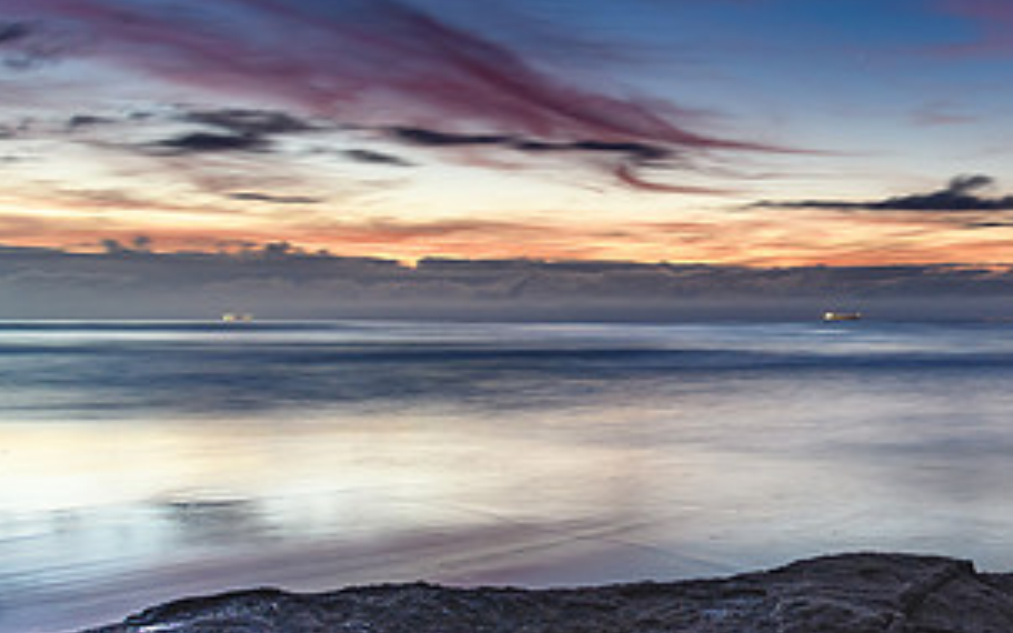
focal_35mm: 47
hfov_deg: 40.0
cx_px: 876
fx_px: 1298
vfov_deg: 27.4
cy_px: 268
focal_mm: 24
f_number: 7.1
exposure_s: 30
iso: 320
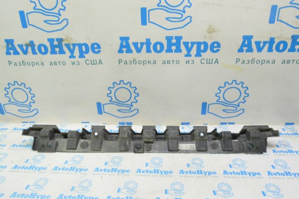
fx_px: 224
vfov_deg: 47.8
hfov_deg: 67.4
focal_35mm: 27
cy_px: 100
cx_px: 150
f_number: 20
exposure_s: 1/20
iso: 6400
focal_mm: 18
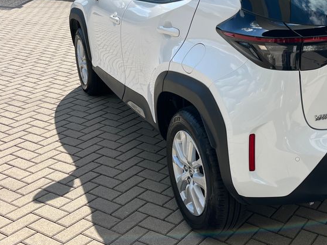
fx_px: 453
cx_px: 277
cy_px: 64
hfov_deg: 37.7
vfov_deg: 29.8
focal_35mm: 48
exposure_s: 1/2755
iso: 50
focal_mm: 5.1
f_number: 1.6
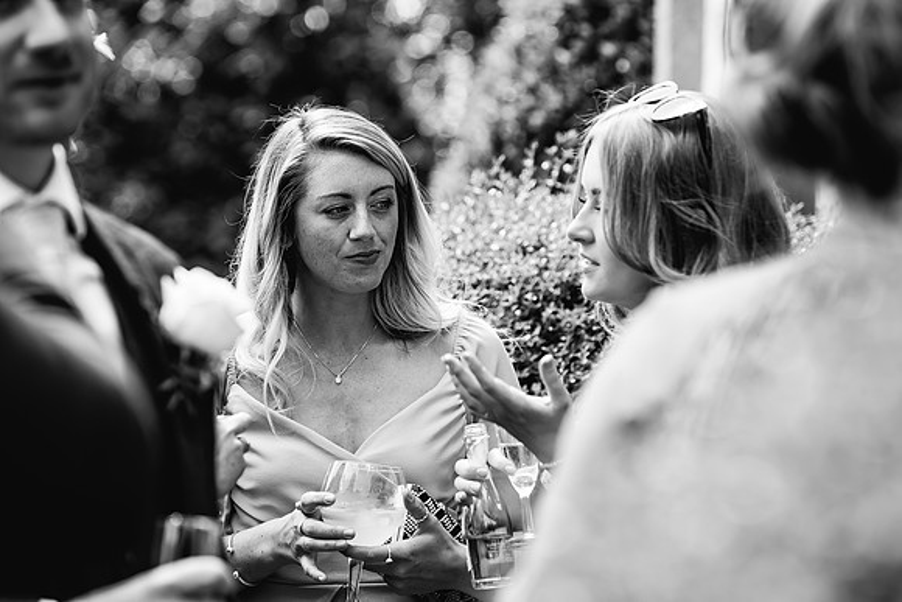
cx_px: 451
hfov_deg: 13.5
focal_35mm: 152
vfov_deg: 9.0
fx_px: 3809
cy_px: 301
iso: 125
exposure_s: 1/200
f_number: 4.5
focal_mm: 152
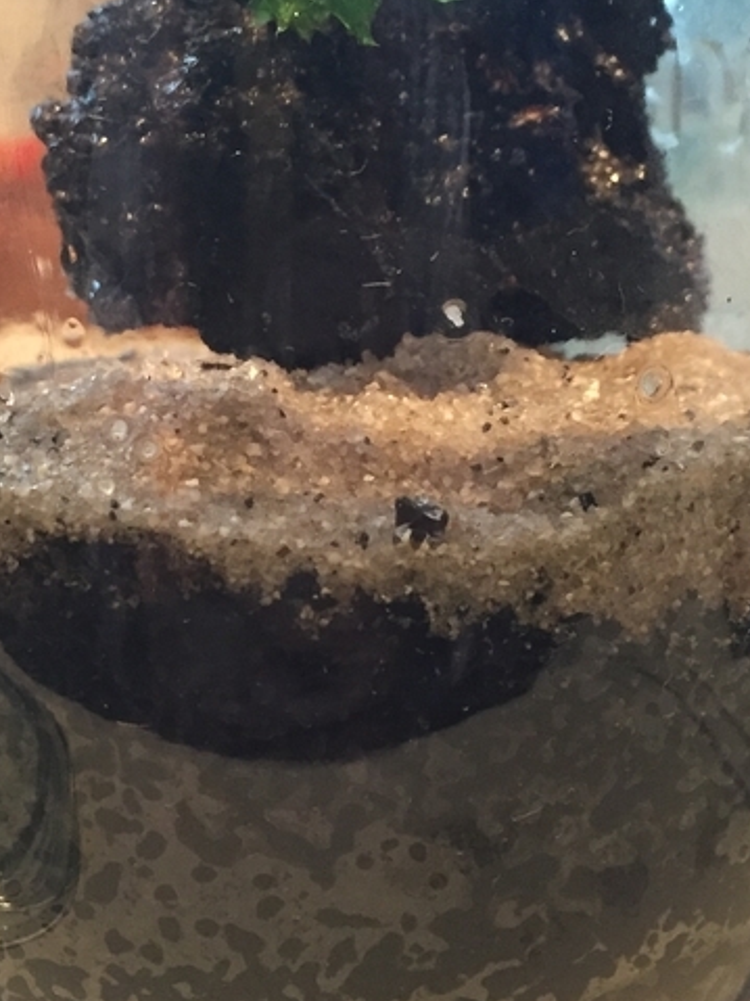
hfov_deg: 23.6
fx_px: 1792
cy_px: 389
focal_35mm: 62
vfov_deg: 31.1
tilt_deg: -17.5
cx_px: 318
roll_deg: +1.2
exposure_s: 1/15
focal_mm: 4.15
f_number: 2.2
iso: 250
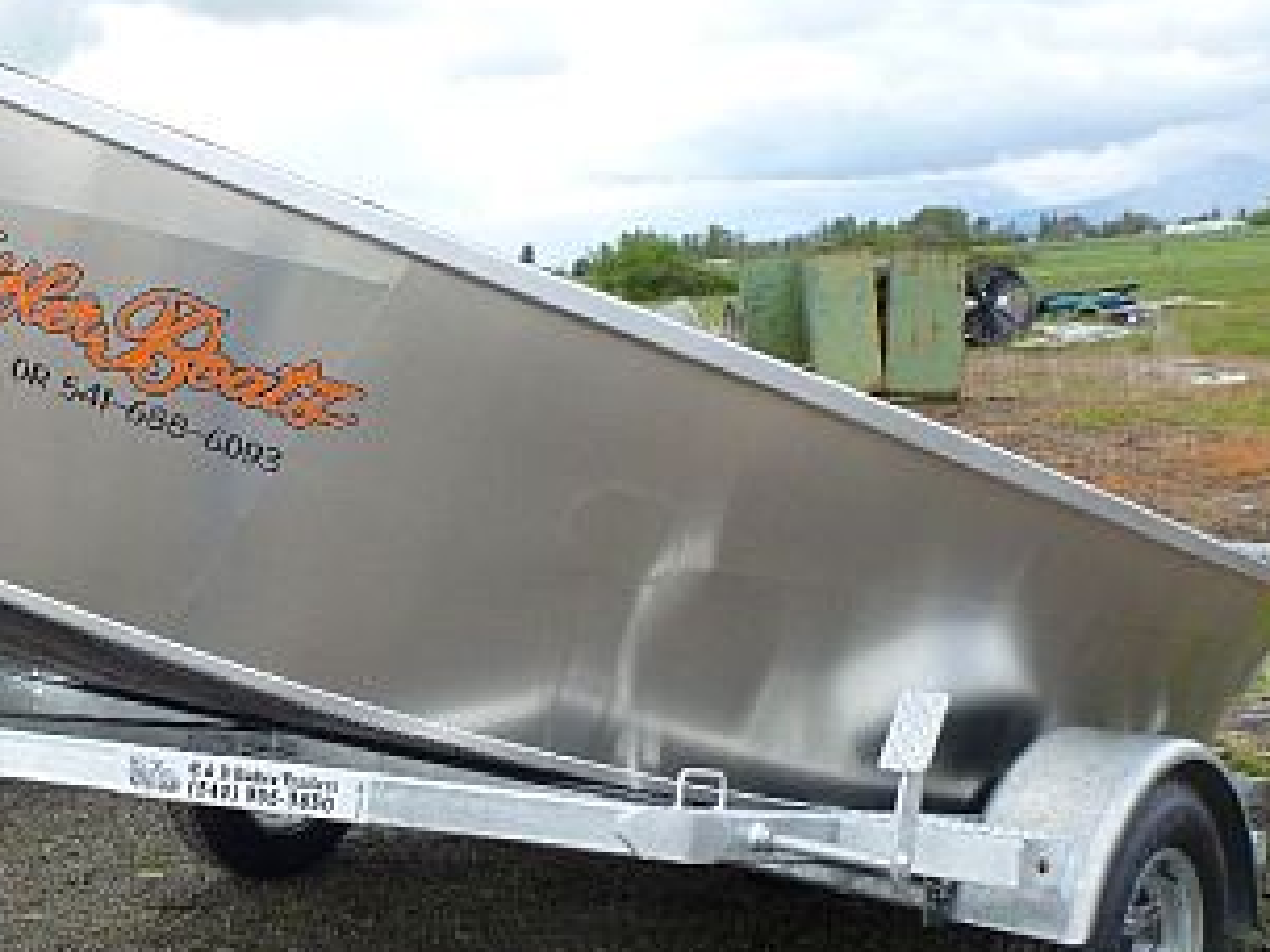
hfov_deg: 39.9
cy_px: 524
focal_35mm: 46
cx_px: 297
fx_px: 1688
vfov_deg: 31.5
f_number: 3.3
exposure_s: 1/320
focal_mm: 4.9
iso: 100
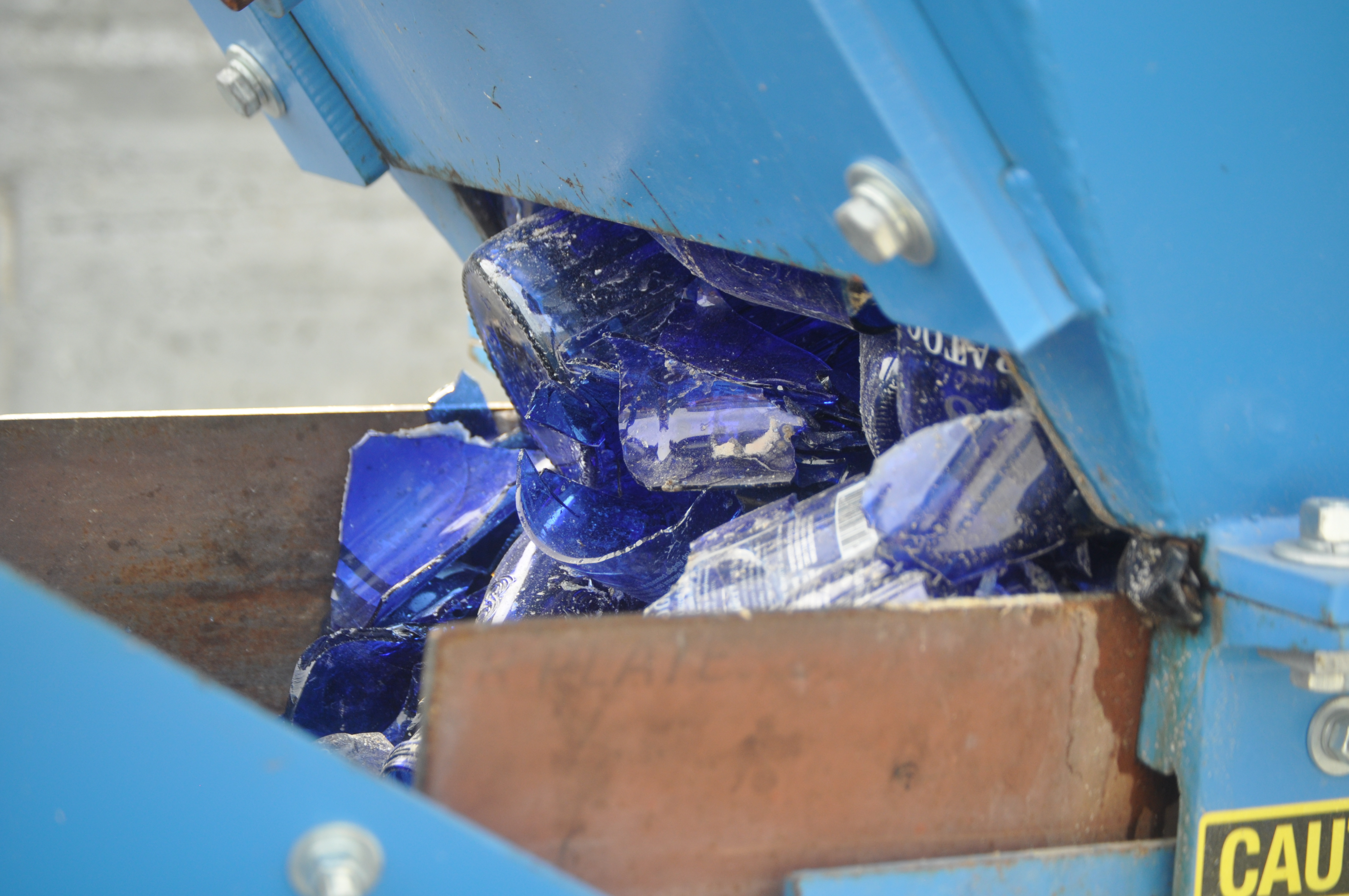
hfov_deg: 22.6
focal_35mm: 90
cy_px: 448
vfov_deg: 15.2
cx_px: 674
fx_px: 3368
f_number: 4.2
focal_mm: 60
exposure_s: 1/320
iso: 400
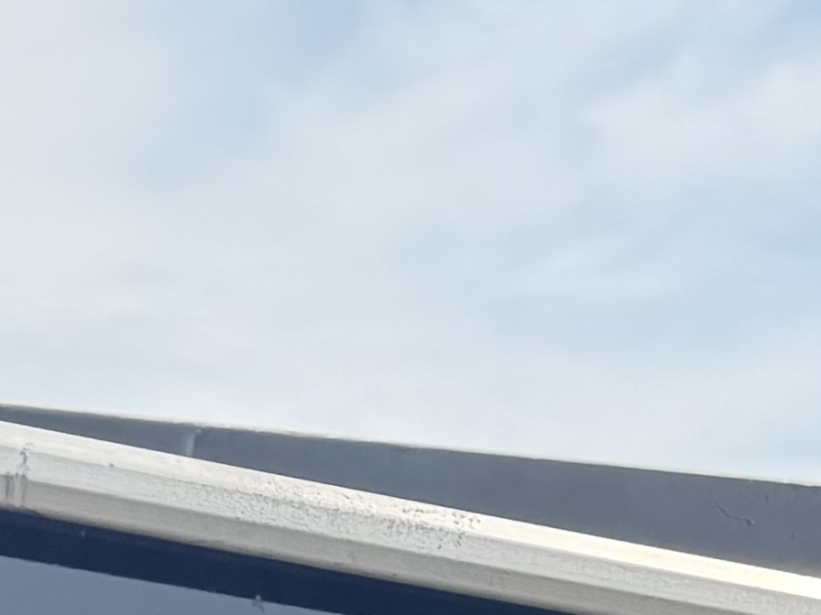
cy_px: 1255
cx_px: 1017
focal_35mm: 153
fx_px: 3629
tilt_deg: +4.1
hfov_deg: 12.6
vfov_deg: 9.1
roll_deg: +1.8
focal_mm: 6.76
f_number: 1.78
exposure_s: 1/2907
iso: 100
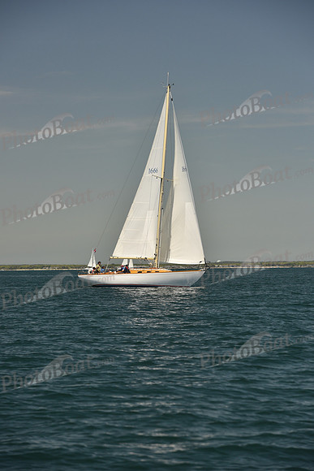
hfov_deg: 10.2
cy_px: 236
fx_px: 1765
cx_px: 157
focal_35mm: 135
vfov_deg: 15.2
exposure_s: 1/800
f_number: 6.3
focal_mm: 135
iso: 250
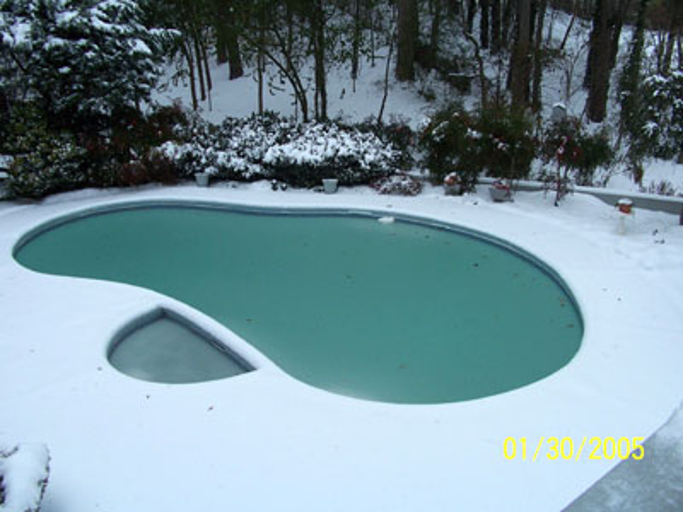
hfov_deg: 52.6
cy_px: 256
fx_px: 691
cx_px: 342
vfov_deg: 40.7
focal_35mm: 35
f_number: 2.8
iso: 80
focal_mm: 6
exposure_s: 1/250
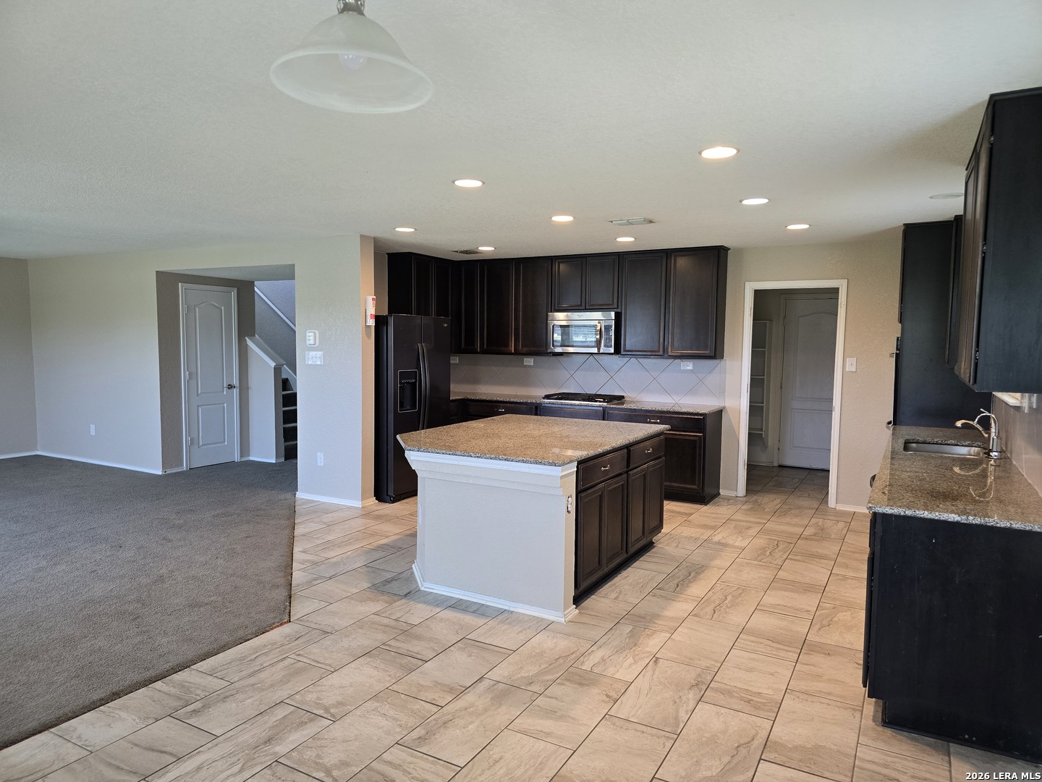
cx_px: 521
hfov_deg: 73.9
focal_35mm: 23
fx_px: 692
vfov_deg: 58.9
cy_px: 391
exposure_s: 1/120
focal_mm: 6.3
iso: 320
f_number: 1.7
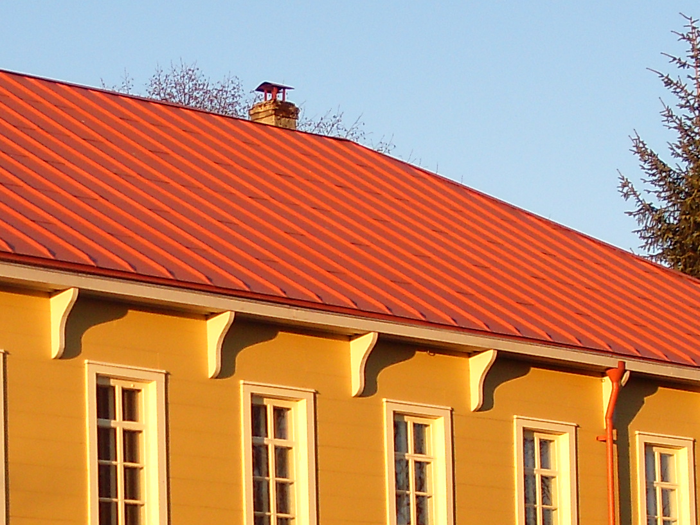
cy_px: 555
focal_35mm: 144
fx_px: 2912
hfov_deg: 13.6
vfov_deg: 10.2
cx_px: 82
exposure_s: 1/200
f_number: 3.4
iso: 80
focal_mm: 7.7
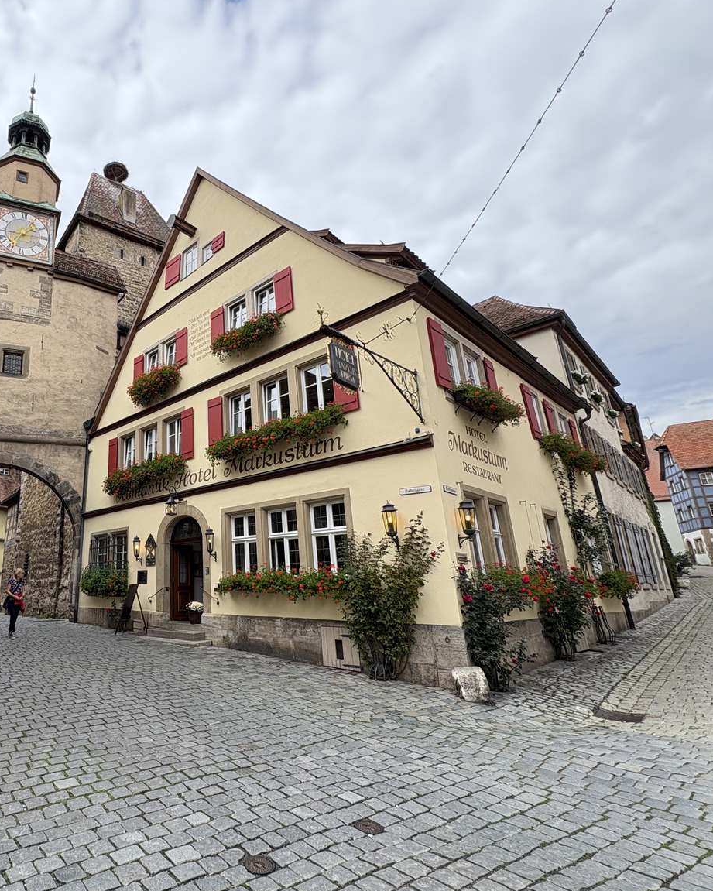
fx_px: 501
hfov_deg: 65.7
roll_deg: +0.1
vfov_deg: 83.3
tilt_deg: +16.6
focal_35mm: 19
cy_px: 444
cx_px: 163
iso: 40
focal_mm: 2.22
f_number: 2.2
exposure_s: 1/687
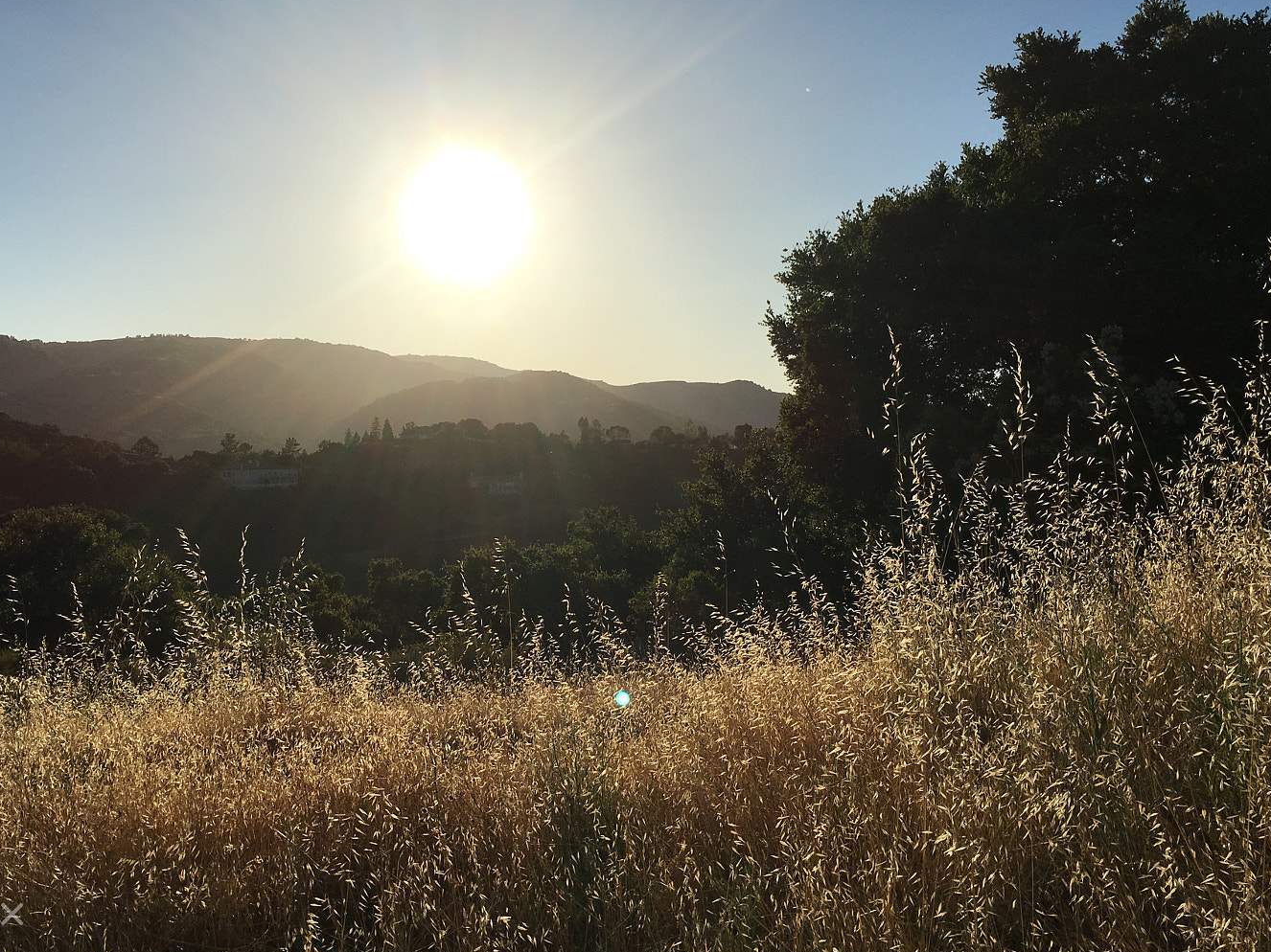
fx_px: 1285
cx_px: 552
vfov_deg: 40.7
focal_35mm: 35
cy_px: 476
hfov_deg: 52.5
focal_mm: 4.15
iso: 25
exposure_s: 1/4274
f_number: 2.2
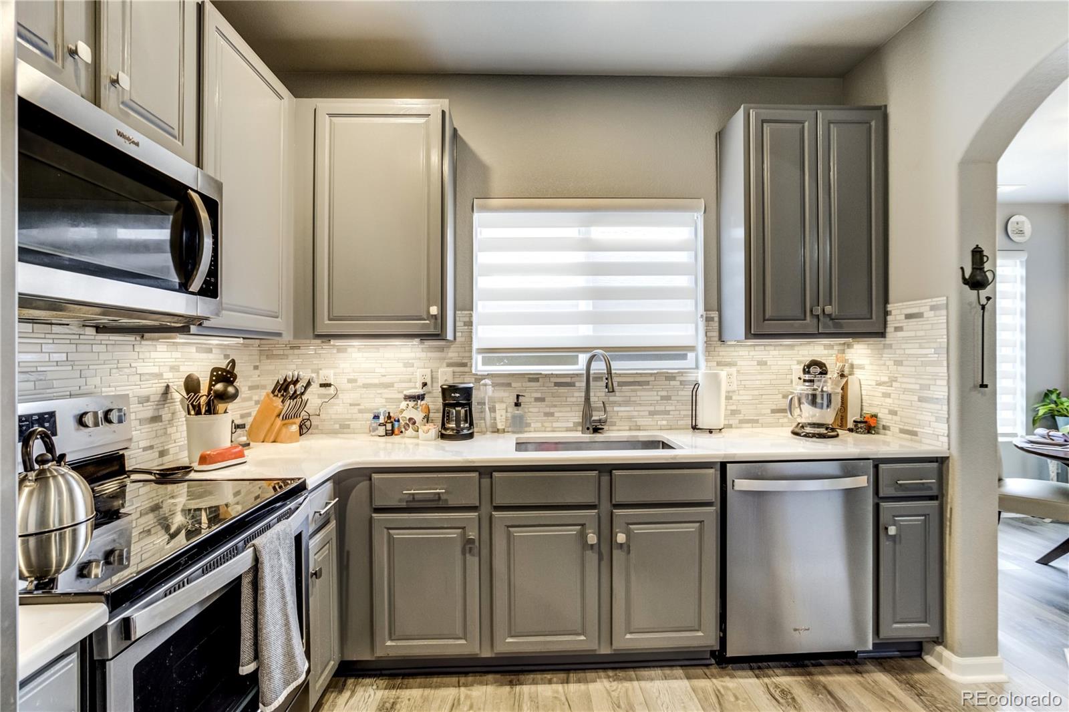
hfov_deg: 96.7
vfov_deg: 73.7
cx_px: 534
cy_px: 356
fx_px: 475
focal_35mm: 16
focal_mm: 16
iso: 1250
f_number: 7.1
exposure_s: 1/30
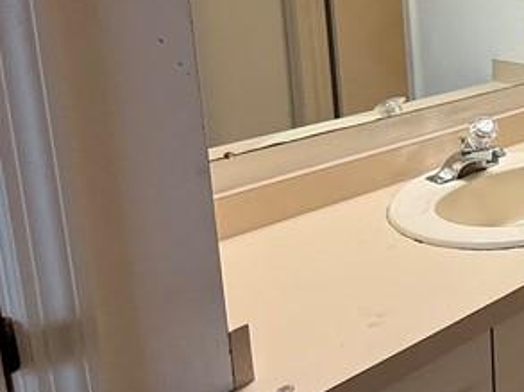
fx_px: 741
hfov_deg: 28.6
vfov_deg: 28.2
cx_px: 744
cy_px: 18
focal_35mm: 49
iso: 160
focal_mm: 2.22
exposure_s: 1/120
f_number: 2.2
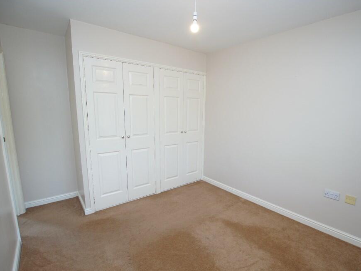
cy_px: 137
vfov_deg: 74.7
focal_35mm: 17
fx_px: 177
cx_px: 196
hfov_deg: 90.8
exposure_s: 1/60
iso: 250
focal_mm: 10
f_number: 3.5
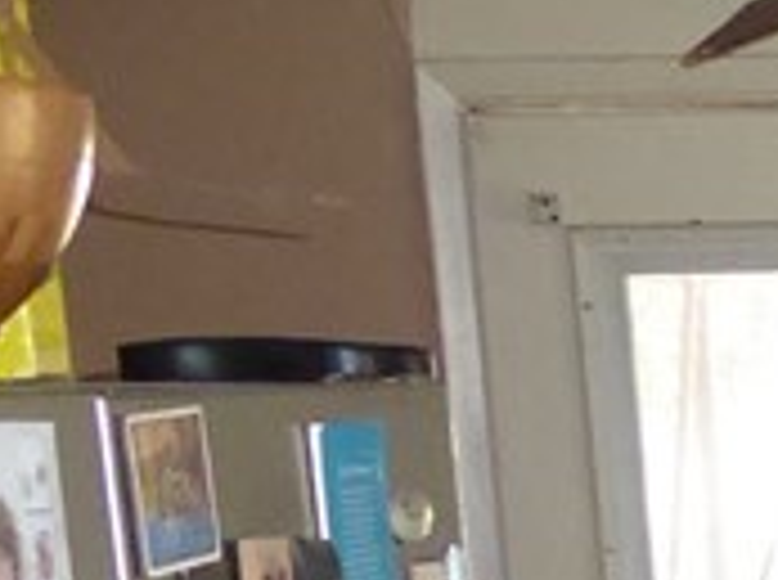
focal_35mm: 172
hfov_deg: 10.0
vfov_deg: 8.2
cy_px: 1115
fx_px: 3858
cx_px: 1889
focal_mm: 5
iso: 800
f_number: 3.5
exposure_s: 1/60
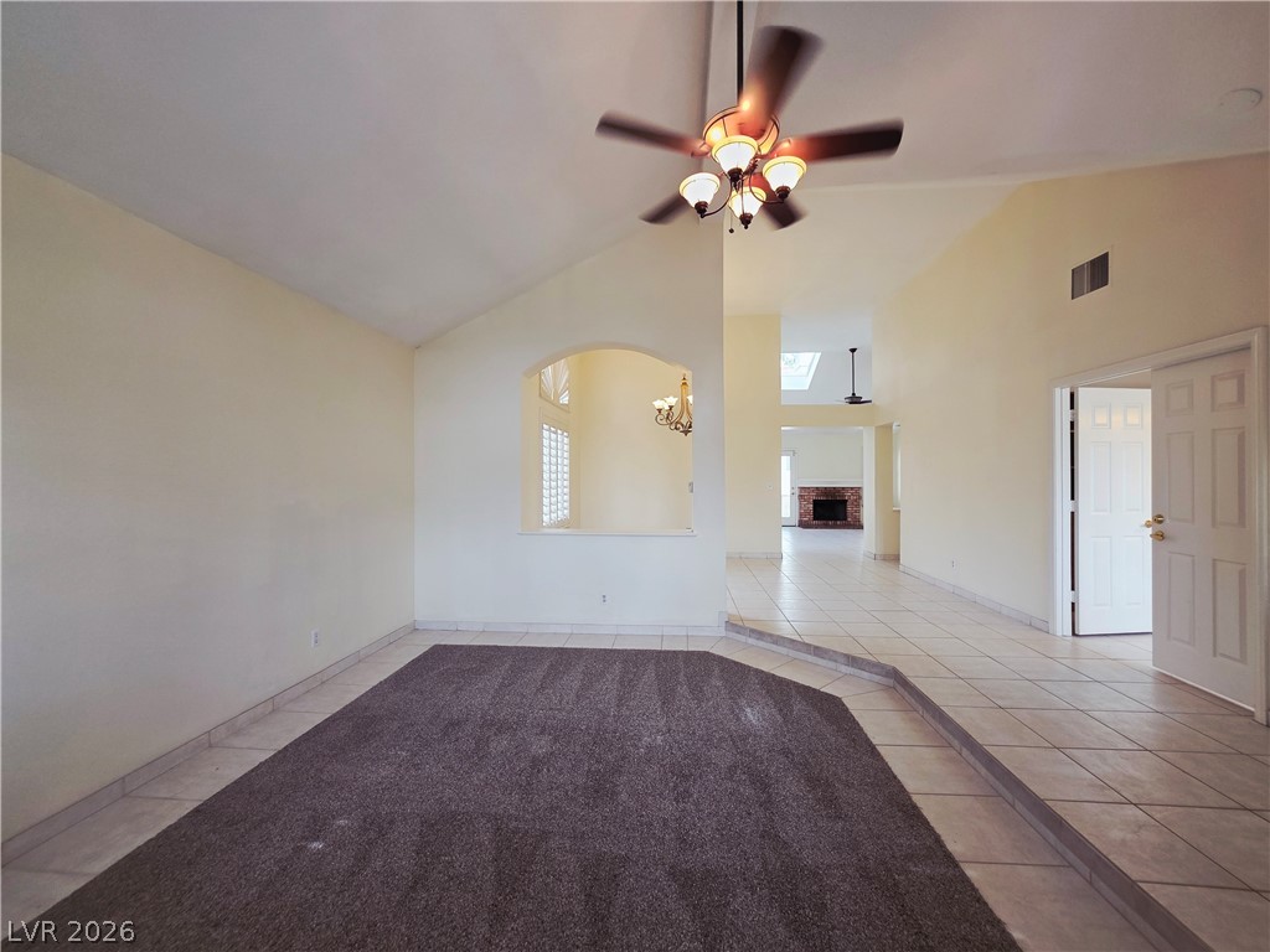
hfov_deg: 106.2
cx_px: 635
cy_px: 476
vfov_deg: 89.9
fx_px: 477
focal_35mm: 13
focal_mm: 2.2
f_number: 1.9
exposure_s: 1/120
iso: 125
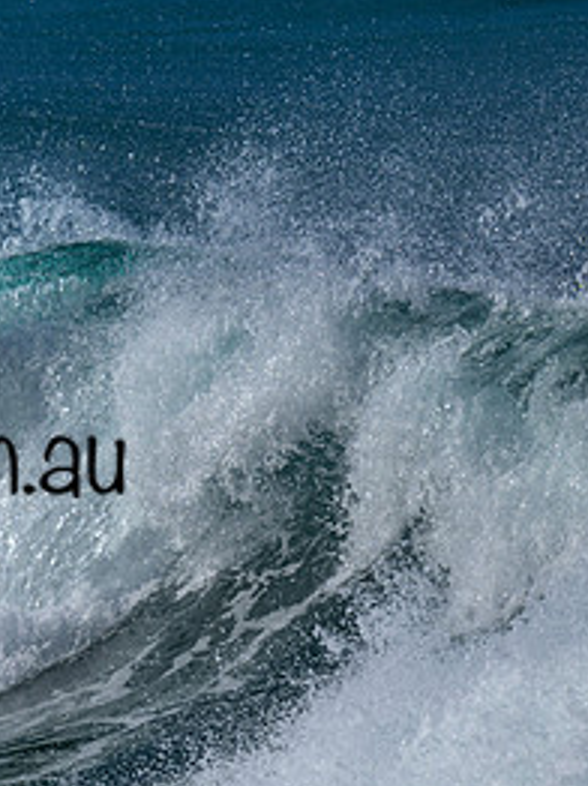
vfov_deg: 1.2
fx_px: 38656
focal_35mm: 1704
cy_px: 424
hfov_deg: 0.9
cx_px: -192
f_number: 6.3
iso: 125
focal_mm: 800
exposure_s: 1/2000
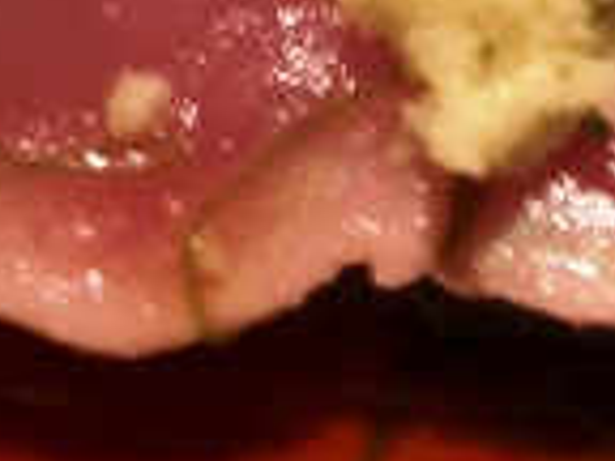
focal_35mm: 193
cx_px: 478
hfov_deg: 10.2
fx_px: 3429
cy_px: -107
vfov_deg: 7.6
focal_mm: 10.2
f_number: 3.5
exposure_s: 1/8
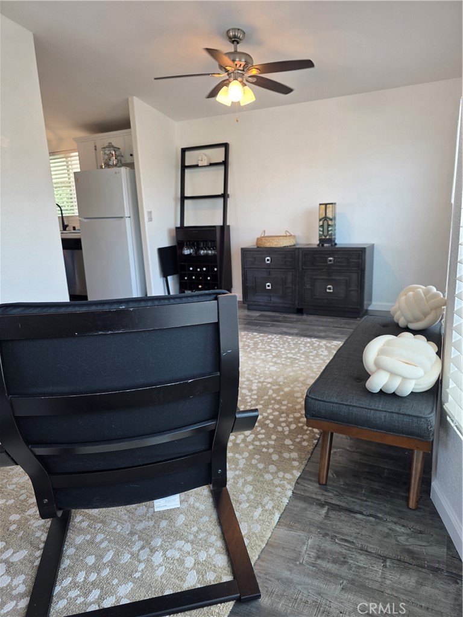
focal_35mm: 23
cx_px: 232
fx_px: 410
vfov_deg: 73.9
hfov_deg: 58.9
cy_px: 308
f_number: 1.7
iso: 64
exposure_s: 1/120
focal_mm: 6.3
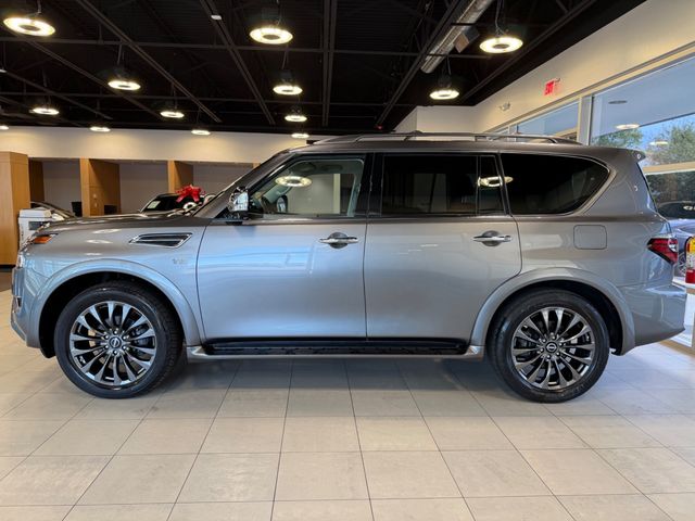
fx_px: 482
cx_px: 348
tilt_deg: -6.4
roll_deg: -0.9
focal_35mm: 24
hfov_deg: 71.6
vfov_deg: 56.8
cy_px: 260
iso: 100
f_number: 1.78
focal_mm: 6.76
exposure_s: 1/120
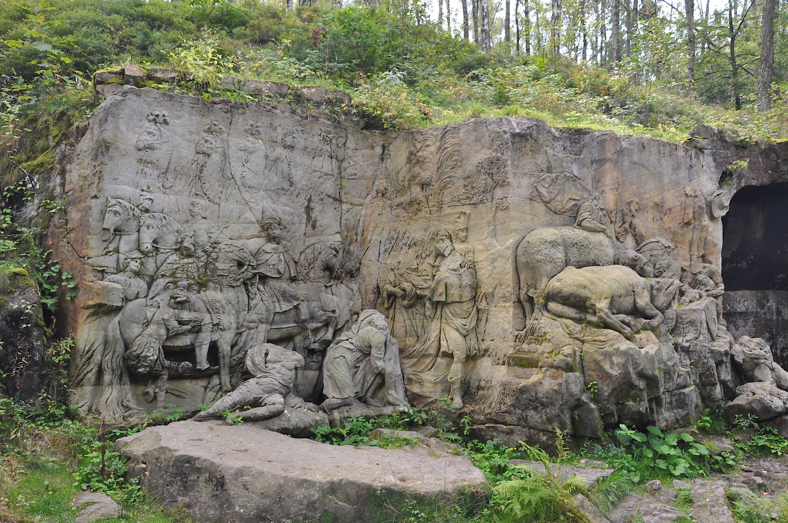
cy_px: 262
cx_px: 394
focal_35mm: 36
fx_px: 787
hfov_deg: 53.2
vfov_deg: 36.8
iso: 500
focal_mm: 24
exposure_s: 1/40
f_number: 6.3
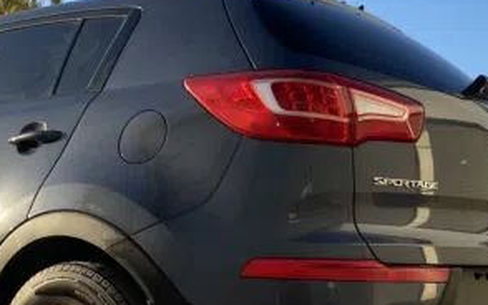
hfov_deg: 33.5
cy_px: 166
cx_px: 141
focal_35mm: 60
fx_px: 798
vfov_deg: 21.7
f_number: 1.8
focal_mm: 4.25
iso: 32
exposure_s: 1/1346
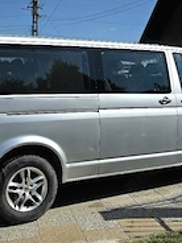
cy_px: 73
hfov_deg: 29.1
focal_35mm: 50
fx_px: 351
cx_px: 91
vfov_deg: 37.6
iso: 50
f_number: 1.7
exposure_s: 1/10000
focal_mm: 6.3
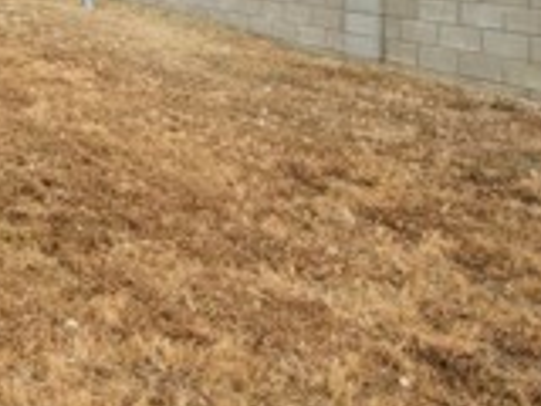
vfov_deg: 24.9
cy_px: -52
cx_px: -325
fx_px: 844
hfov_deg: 24.7
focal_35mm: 54
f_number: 9
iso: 400
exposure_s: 1/500
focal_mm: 14
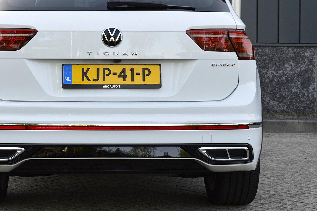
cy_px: 70
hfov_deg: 25.6
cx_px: 105
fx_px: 695
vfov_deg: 17.2
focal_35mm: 79
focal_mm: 38
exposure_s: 1/160
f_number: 9
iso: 400
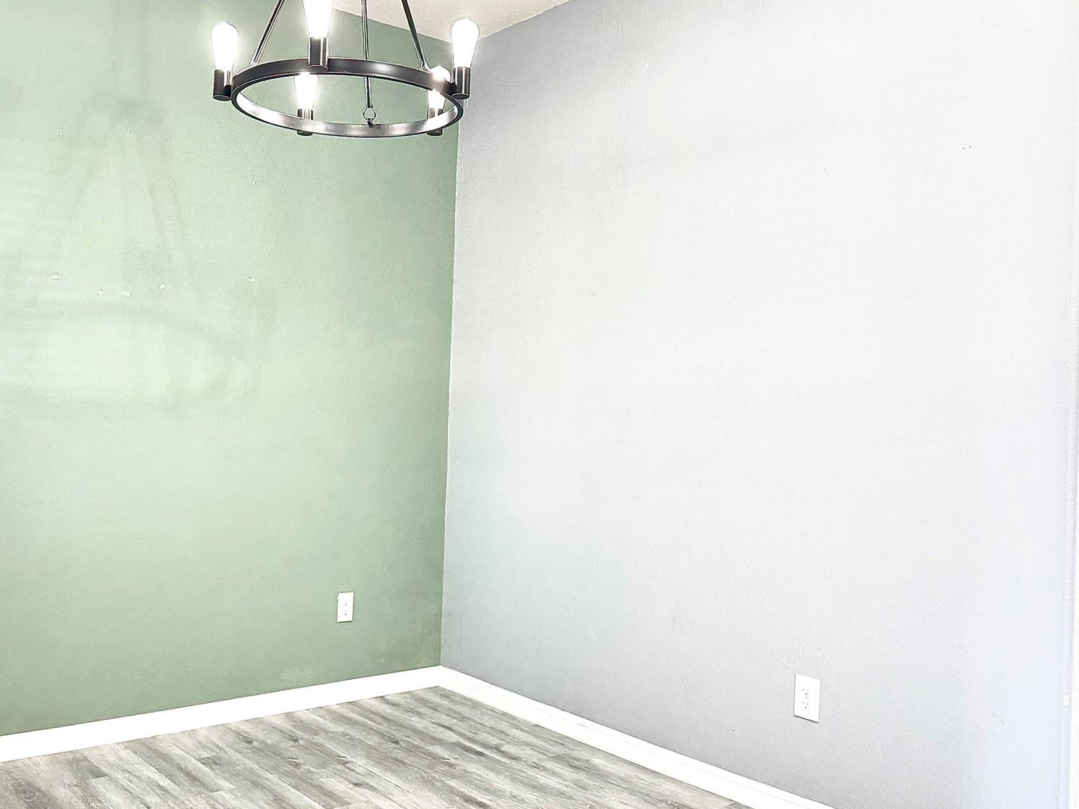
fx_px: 1029
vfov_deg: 43.0
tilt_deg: -0.1
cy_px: 402
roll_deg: -2.2
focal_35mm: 33
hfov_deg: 54.8
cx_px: 417
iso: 160
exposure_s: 1/60
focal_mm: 6.76
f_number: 1.78
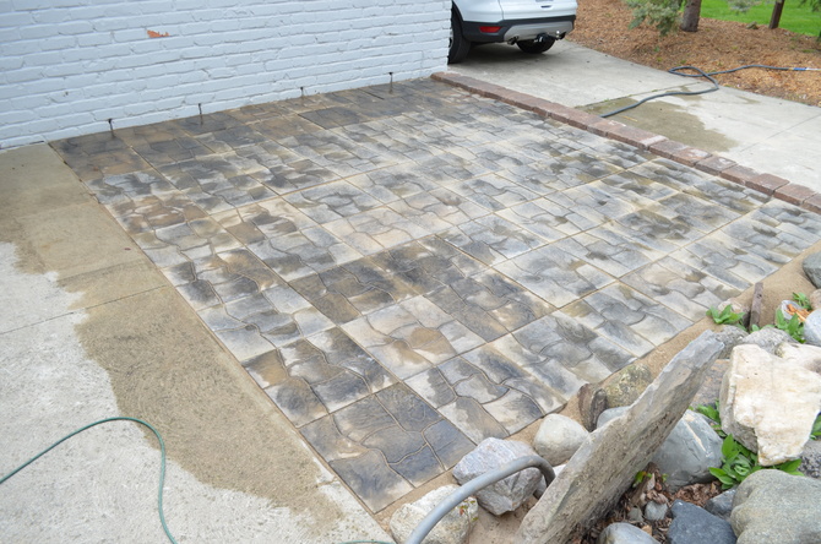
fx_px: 615
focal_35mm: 27
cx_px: 410
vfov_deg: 47.8
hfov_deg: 67.5
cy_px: 272
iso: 200
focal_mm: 18
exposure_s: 1/200
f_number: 6.3
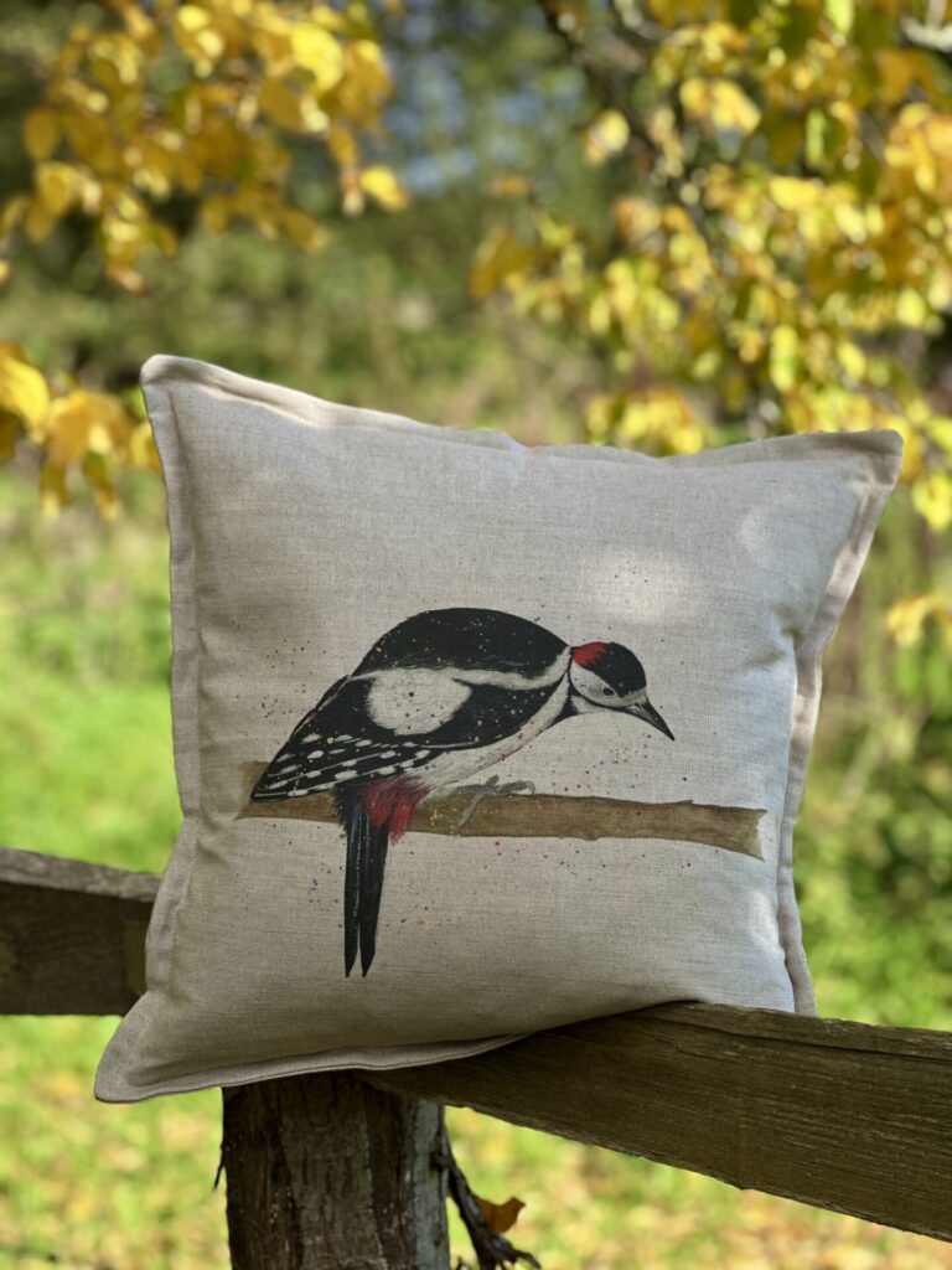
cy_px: 635
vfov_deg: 25.3
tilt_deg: -4.7
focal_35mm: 77
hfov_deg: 19.1
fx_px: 2824
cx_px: 476
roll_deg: +3.7
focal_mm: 9
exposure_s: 1/191
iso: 25
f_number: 2.8
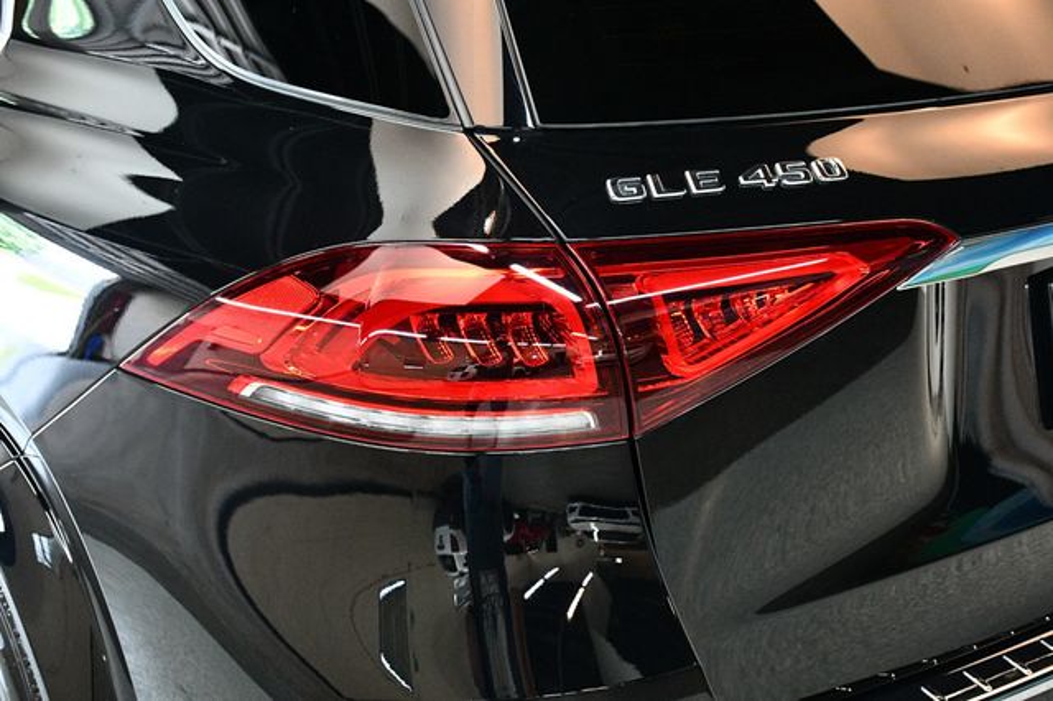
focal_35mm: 48
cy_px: 350
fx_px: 1403
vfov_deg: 28.0
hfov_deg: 41.1
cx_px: 526
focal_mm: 32
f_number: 4
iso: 3600
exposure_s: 1/60
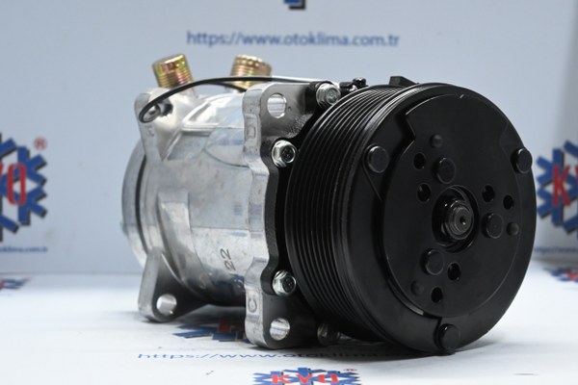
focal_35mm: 72
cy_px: 192
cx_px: 289
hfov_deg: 28.1
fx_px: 1156
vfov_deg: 18.9
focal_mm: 48
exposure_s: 1/80
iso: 2800
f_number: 6
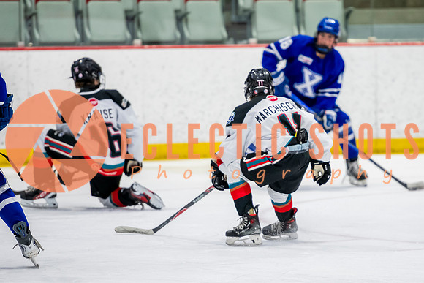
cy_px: 151
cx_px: 291
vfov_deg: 4.0
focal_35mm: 344
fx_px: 4056
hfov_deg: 6.0
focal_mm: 200
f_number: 3.2
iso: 1600
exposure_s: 1/800
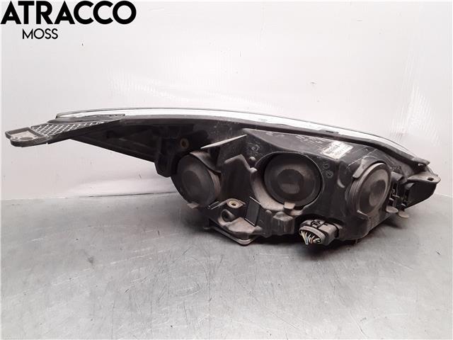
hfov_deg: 63.4
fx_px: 366
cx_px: 226
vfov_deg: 49.7
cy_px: 170
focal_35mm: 28
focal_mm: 2.91
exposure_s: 1/100
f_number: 1.9
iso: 100
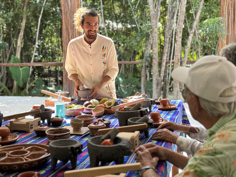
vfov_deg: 30.3
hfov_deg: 39.7
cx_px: 118
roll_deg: +1.1
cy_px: 88
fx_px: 327
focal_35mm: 48
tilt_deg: -5.5
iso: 80
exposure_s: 1/320
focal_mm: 6.86
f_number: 1.78
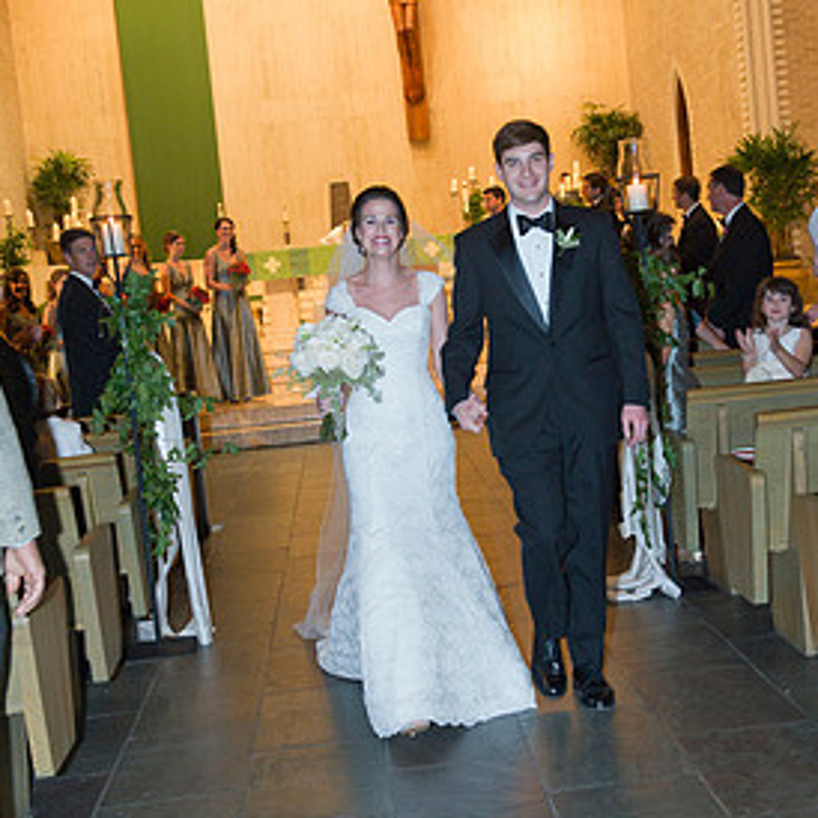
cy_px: 361
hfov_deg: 32.2
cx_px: 437
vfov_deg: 32.2
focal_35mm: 53
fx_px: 1417
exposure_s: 1/80
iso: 1600
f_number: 5
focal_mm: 38
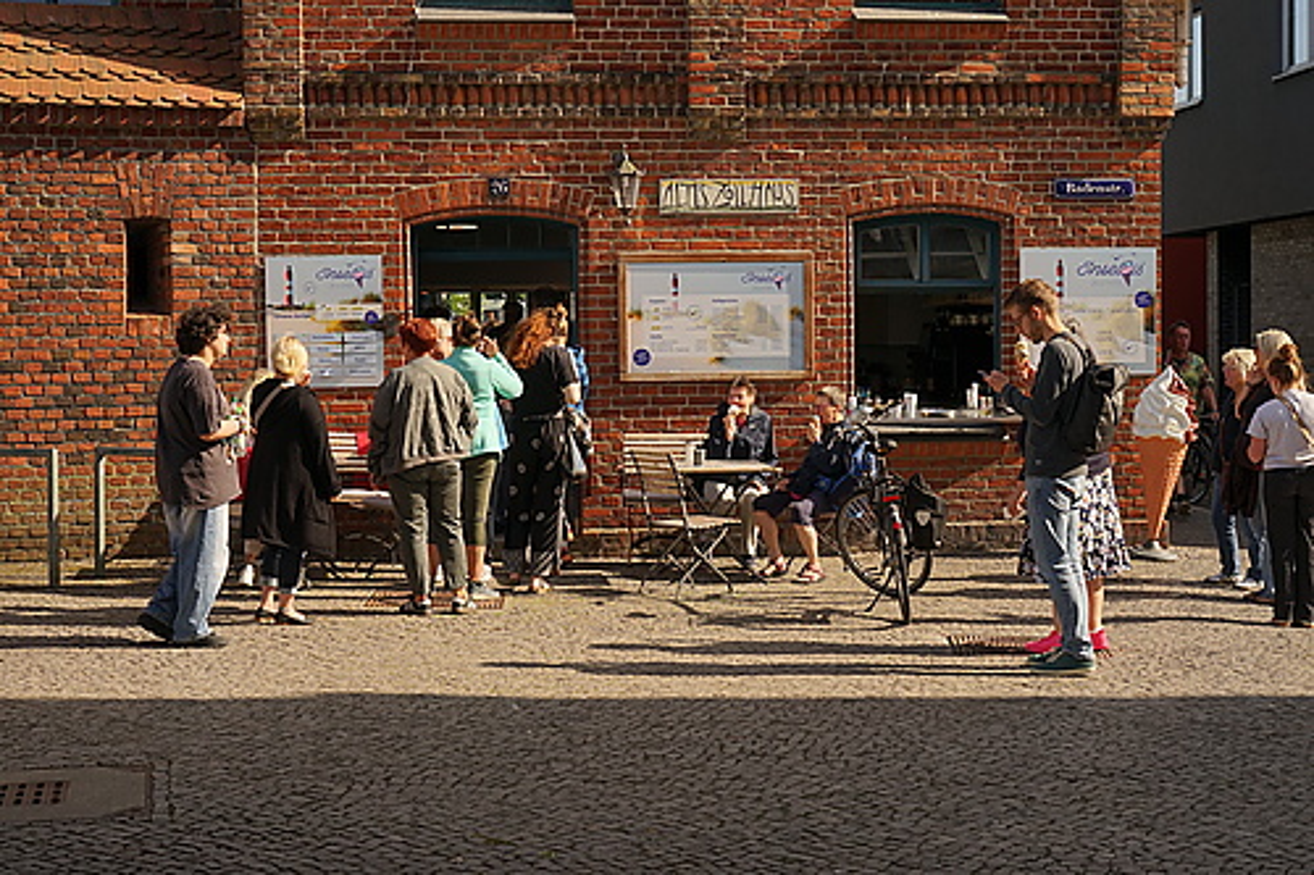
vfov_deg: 24.2
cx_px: 657
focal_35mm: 56
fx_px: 2043
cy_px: 438
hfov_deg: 35.7
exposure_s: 1/400
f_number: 10
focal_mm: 56
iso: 250
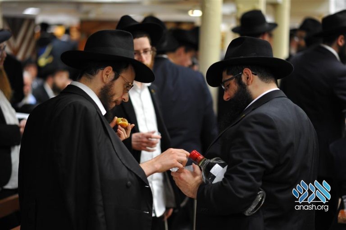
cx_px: 173
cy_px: 115
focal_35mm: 85
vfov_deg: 16.1
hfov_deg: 23.9
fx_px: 816
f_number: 2
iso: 1000
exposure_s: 1/125
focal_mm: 85
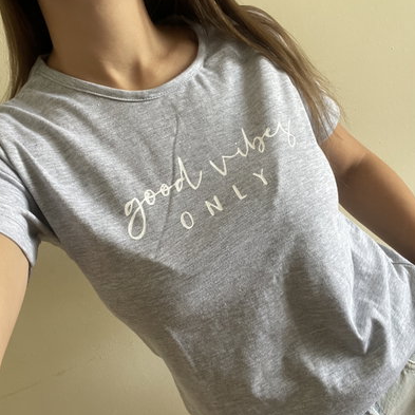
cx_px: 210
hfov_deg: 46.0
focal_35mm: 36
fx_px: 488
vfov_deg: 46.0
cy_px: 218
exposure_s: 1/60
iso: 160
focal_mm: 2.71
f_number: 2.2
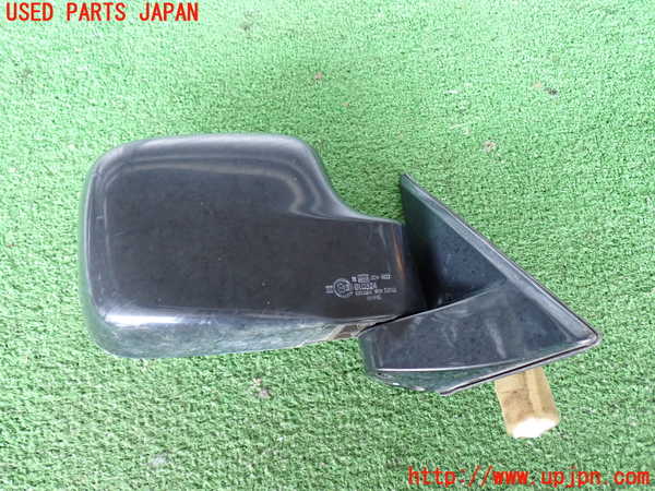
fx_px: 568
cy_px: 246
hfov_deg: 60.0
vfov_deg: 46.8
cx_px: 328
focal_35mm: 30
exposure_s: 1/30
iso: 500
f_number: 2.3
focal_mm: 5.4
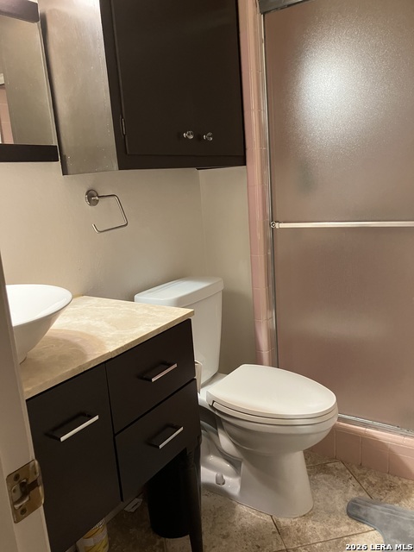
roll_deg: +4.8
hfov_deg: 49.7
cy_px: 276
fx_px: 446
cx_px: 207
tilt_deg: -12.7
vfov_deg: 63.4
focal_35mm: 28
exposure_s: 1/60
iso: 250
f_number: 1.8
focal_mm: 3.99
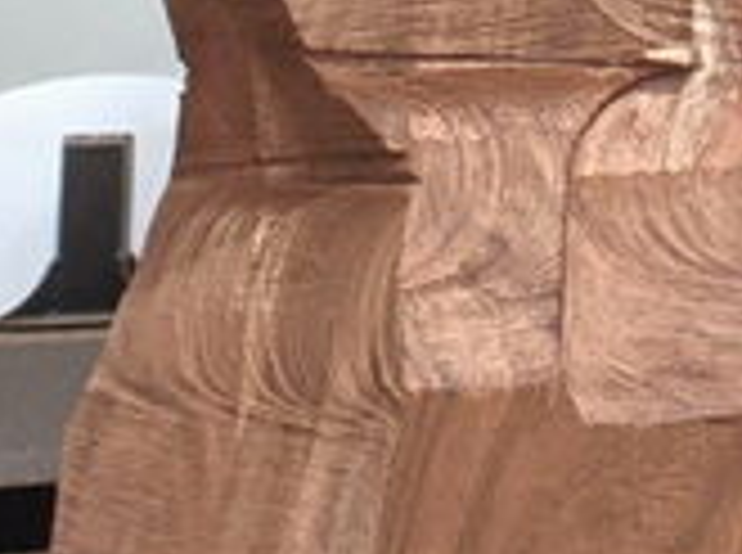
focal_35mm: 105
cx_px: 1250
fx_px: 2246
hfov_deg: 16.4
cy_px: -5
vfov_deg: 13.8
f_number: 1.8
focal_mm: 4.44
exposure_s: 1/60
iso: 290
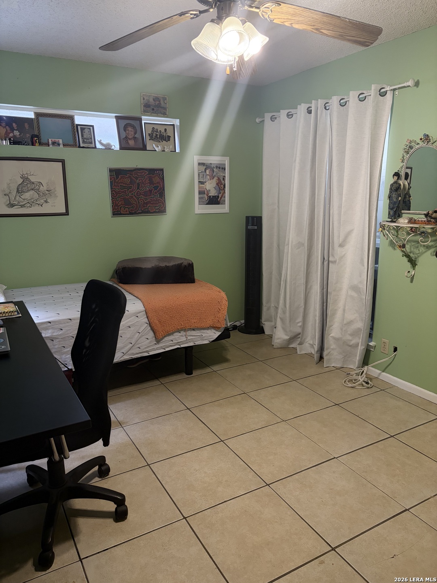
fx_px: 438
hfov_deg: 53.1
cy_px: 292
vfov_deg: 67.3
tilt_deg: -12.3
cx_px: 218
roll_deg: +0.0
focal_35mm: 26
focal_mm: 5.96
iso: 200
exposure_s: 1/60
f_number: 1.6
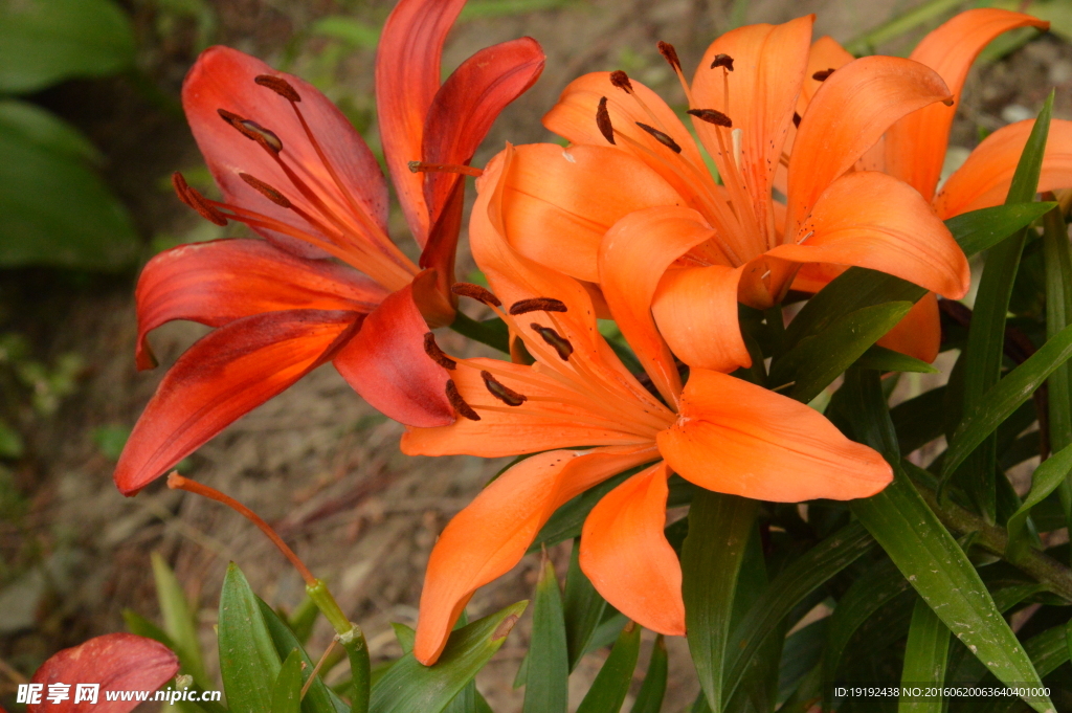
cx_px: 536
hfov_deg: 11.8
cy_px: 356
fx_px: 5177
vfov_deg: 7.9
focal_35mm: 174
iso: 2000
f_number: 18
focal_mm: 116
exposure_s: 1/250
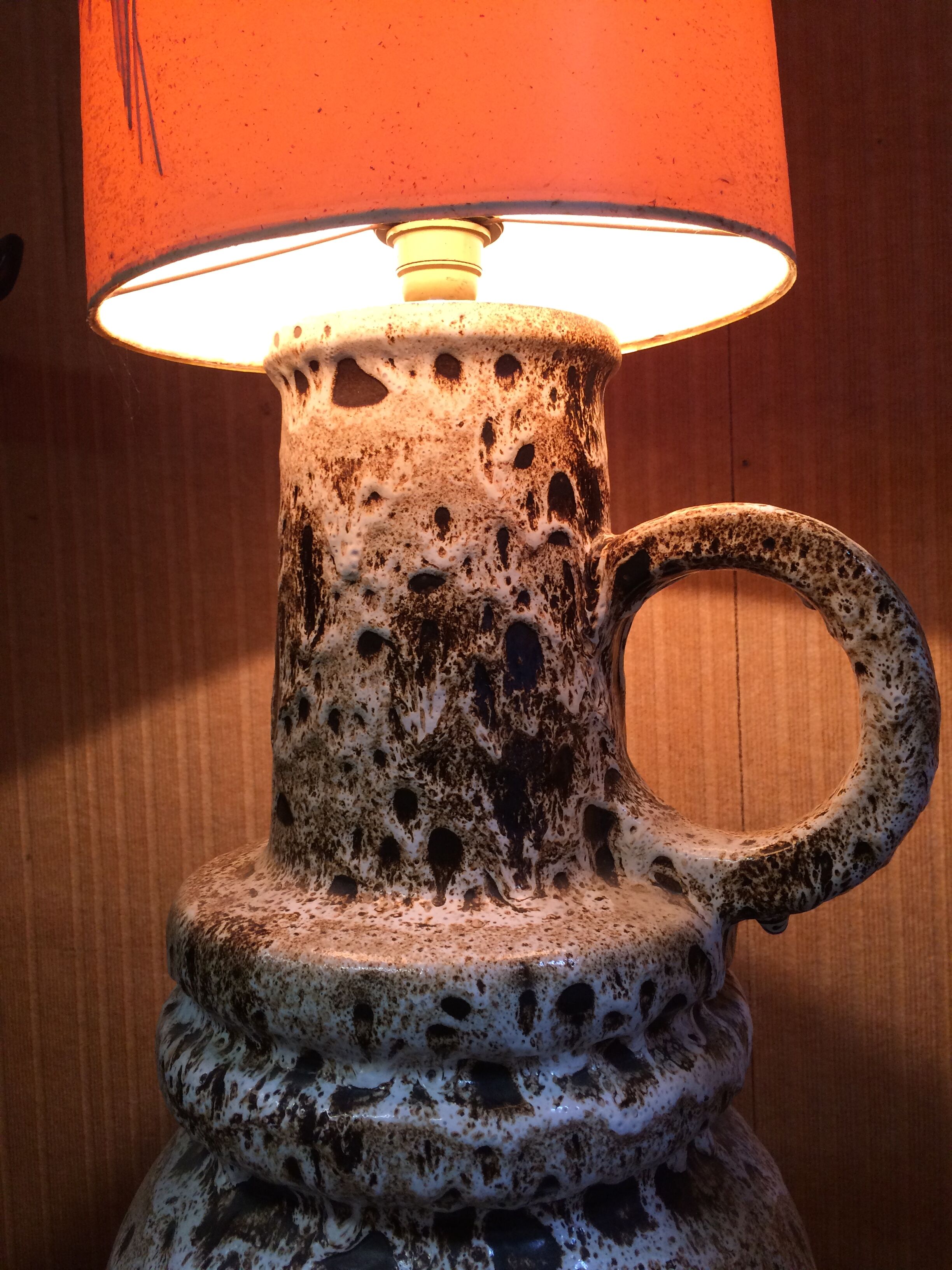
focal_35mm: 29
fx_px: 1063
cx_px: 476
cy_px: 635
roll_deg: +2.0
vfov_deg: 61.7
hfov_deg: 48.2
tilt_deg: -2.6
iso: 50
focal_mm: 4.15
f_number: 2.2
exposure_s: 1/33
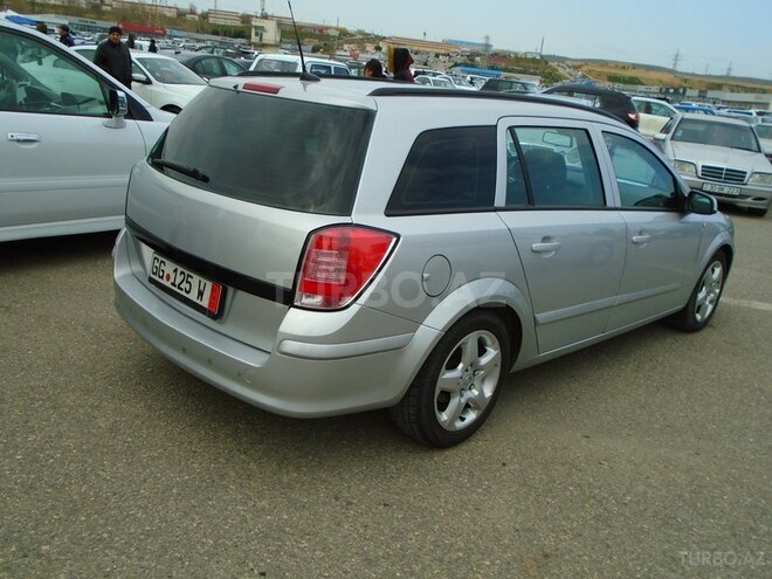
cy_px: 290
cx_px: 386
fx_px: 691
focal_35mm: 31
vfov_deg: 45.4
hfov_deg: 58.4
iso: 100
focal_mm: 5.5
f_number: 3.5
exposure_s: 1/640
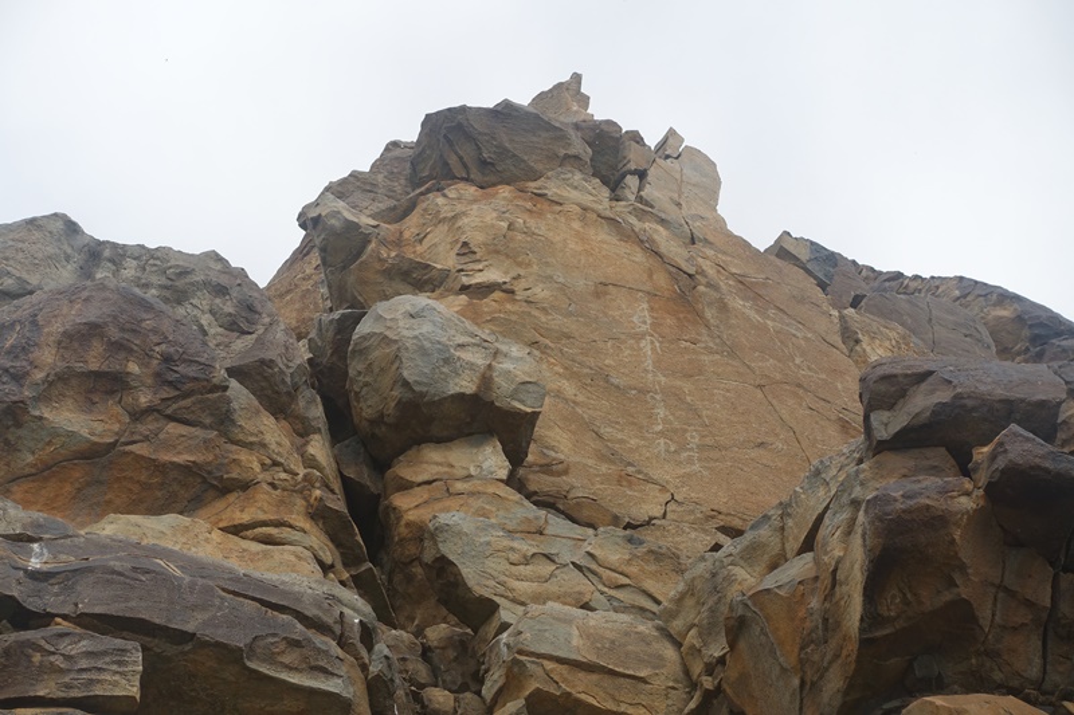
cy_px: 358
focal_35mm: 70
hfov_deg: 28.8
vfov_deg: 19.4
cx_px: 537
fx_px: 2088
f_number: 5.6
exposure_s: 1/500
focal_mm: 25.7
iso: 125
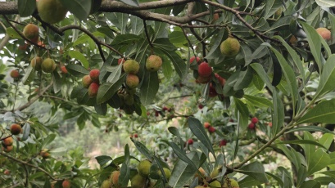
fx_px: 435
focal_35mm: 49
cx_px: 116
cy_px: 90
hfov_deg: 41.6
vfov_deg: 24.4
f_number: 1.6
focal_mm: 6.06
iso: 64
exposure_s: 1/242
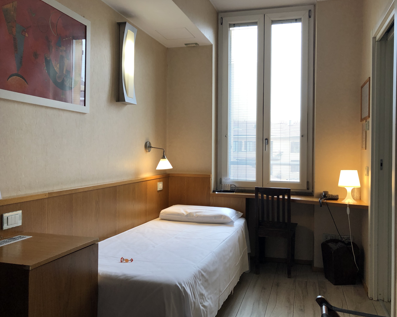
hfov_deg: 58.7
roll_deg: -1.0
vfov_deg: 48.5
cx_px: 217
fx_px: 353
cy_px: 158
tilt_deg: -0.6
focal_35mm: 30
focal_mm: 3.99
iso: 20
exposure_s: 1/33
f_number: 1.8
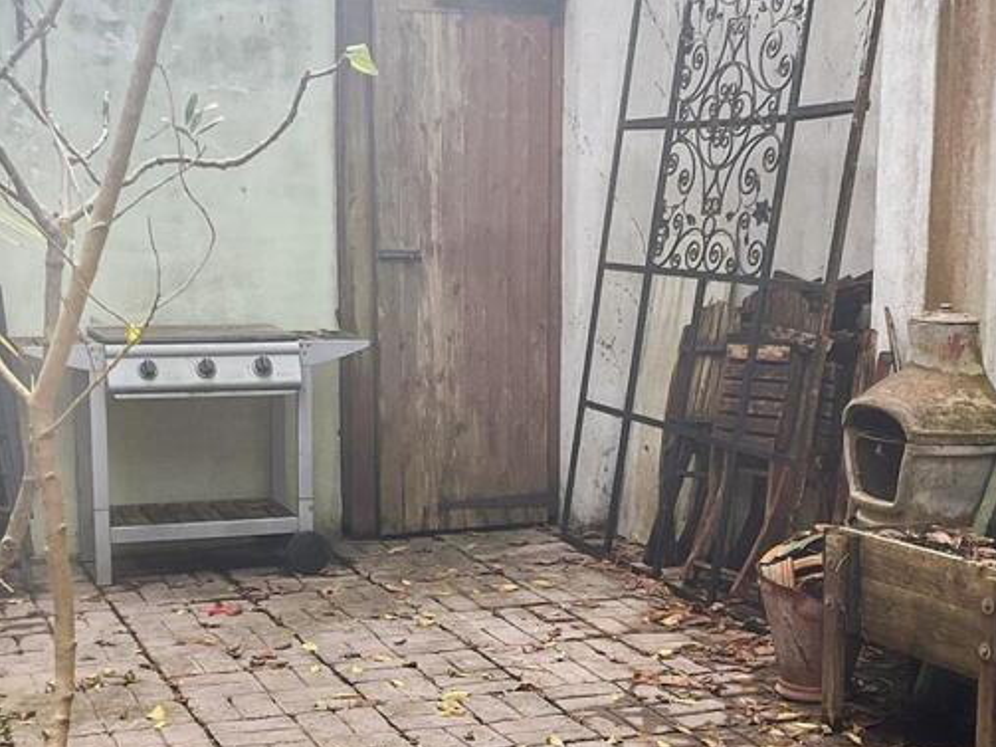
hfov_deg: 32.7
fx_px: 1697
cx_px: 473
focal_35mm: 59
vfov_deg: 24.7
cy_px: 503
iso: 16
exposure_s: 1/200
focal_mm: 3
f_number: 1.8
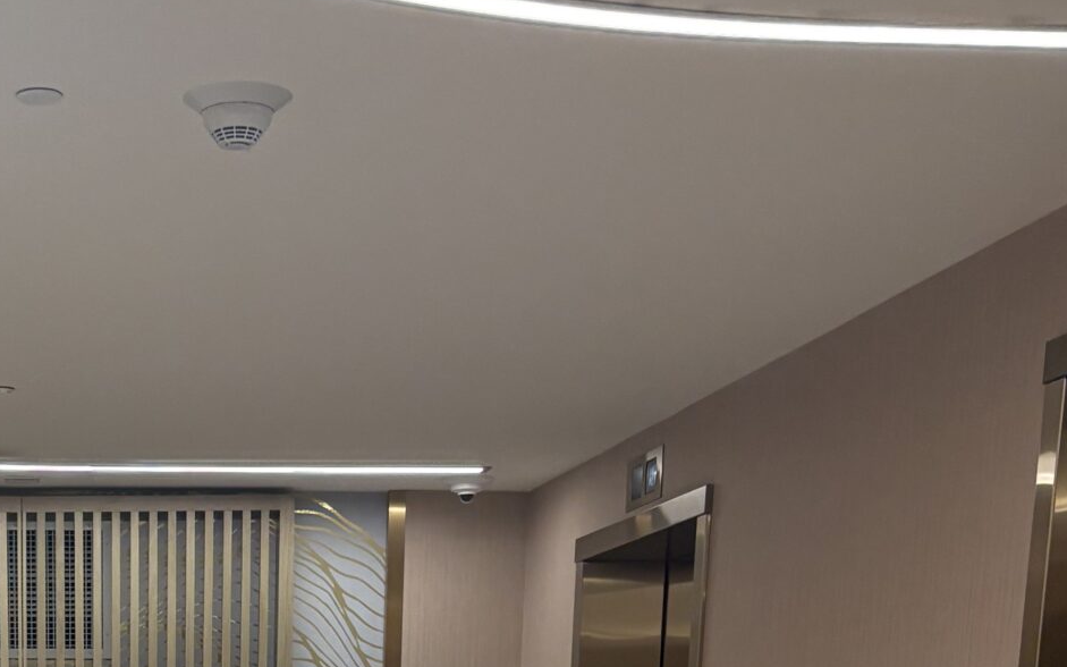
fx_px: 2181
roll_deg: +0.9
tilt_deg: -12.8
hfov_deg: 26.6
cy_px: 1315
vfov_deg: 14.5
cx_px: 116
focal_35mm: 75
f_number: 1.6
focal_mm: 5.96
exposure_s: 1/65
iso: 125
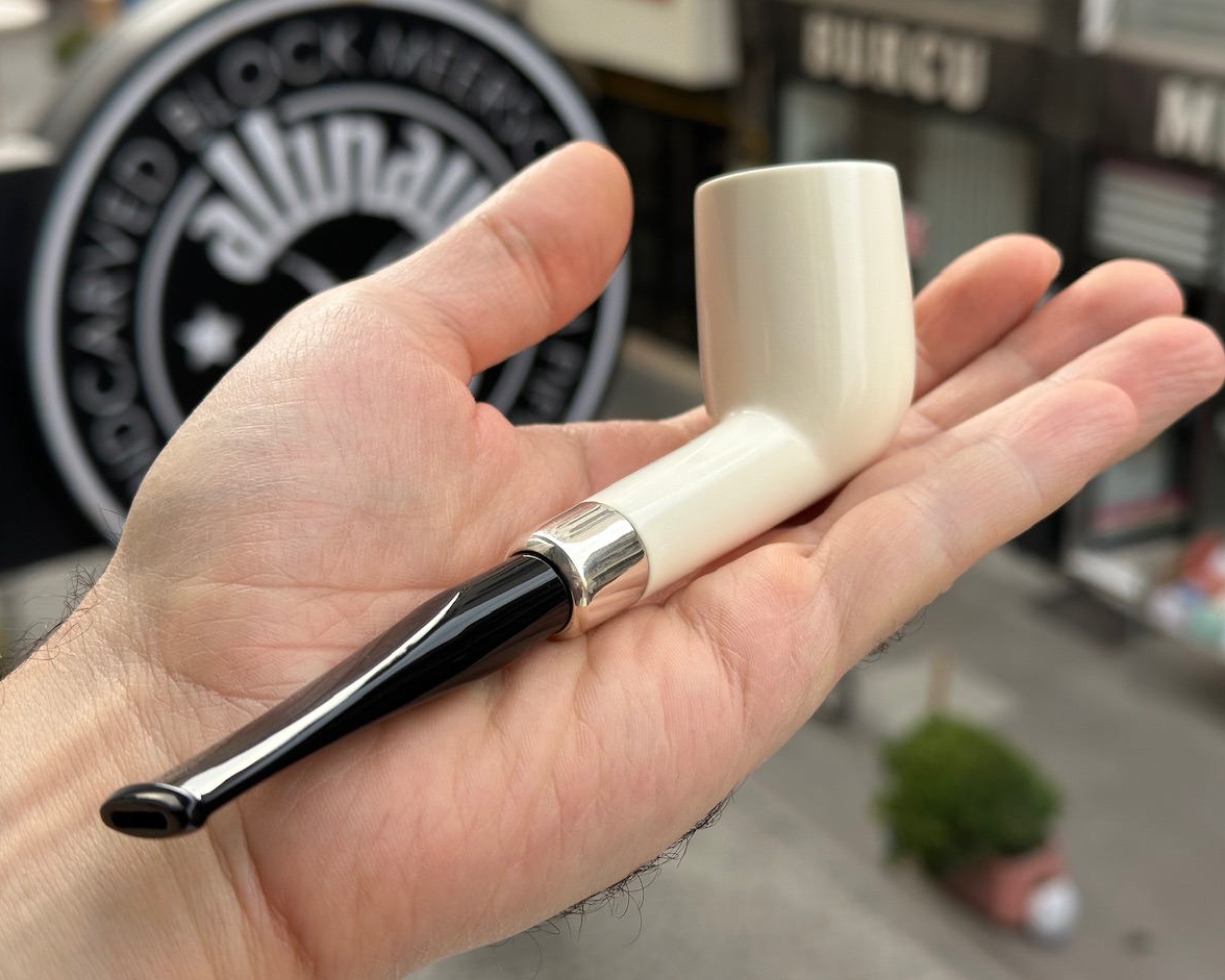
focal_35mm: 51
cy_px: 481
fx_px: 1849
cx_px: 647
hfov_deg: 36.6
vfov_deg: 29.7
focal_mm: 6.86
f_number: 1.78
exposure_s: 1/1000
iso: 64
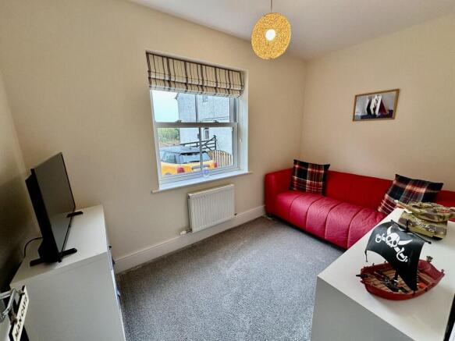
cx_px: 228
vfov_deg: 85.7
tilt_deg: -12.3
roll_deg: +1.0
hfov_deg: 102.1
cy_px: 170
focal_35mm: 14
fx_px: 184
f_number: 2.2
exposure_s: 1/100
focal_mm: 2.22
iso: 80
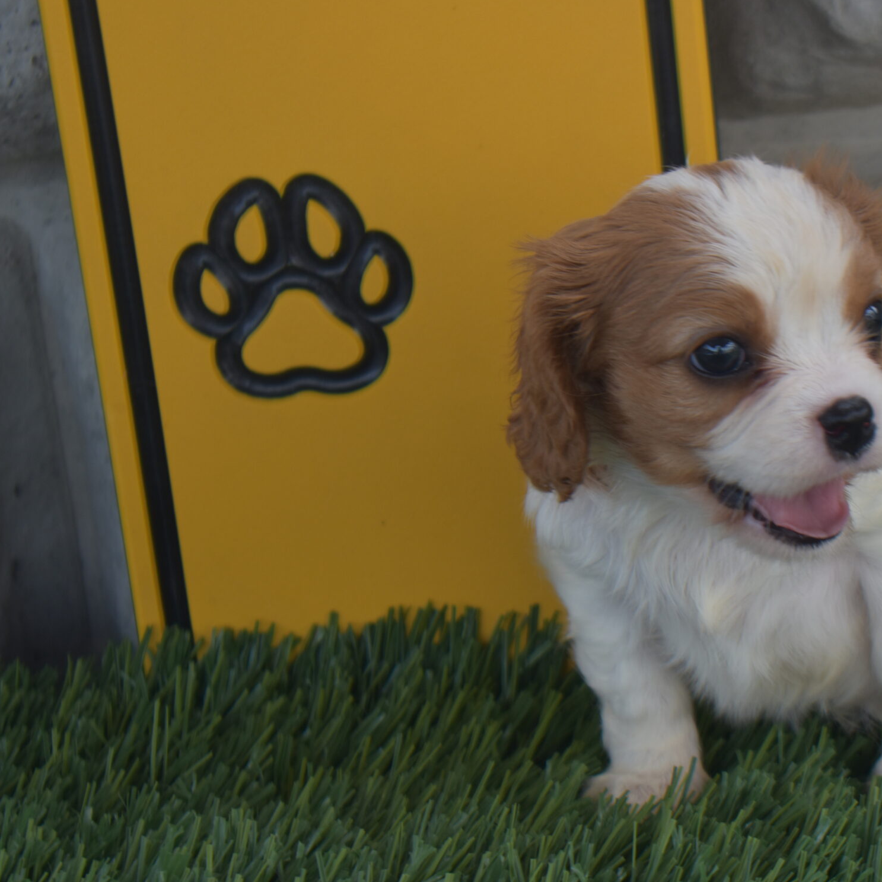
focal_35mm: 121
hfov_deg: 14.4
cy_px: 499
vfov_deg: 14.4
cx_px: 708
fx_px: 3480
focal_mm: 55
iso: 200
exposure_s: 1/200
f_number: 5.6
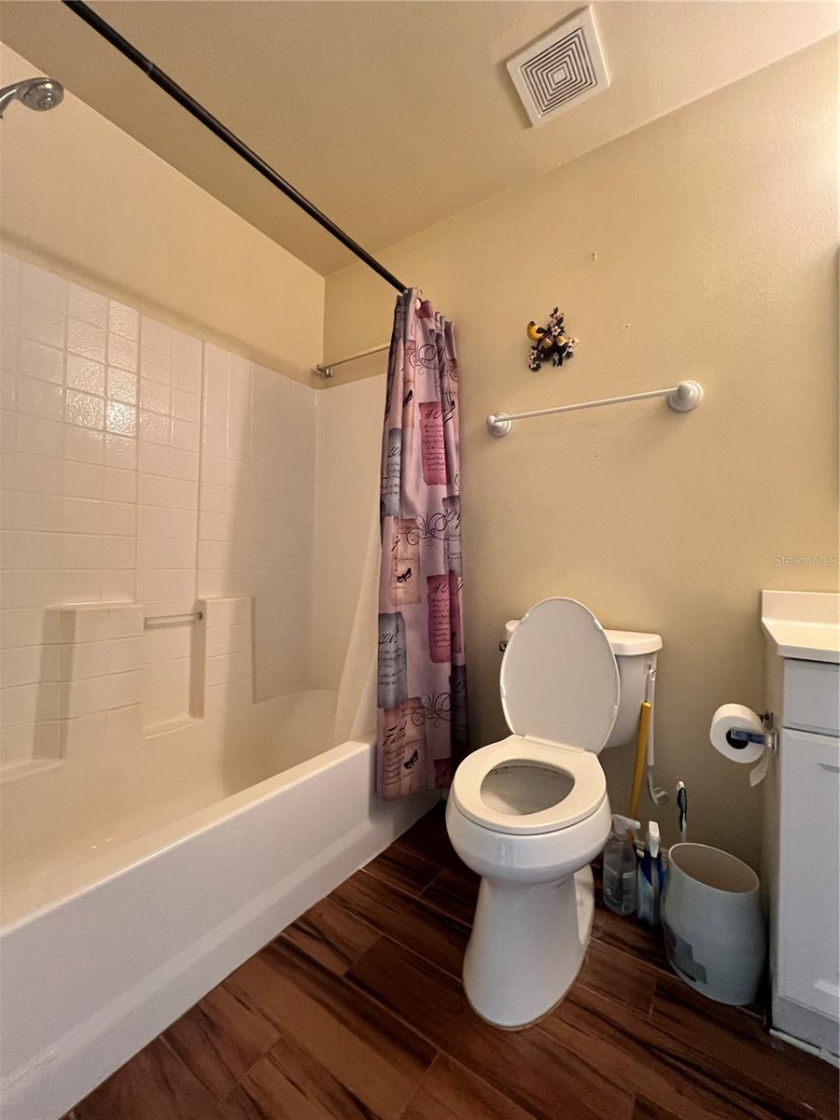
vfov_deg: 106.2
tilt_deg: +0.5
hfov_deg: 89.9
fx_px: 421
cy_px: 560
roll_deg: -1.9
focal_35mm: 13
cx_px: 420
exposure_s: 1/60
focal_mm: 1.57
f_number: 1.8
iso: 400
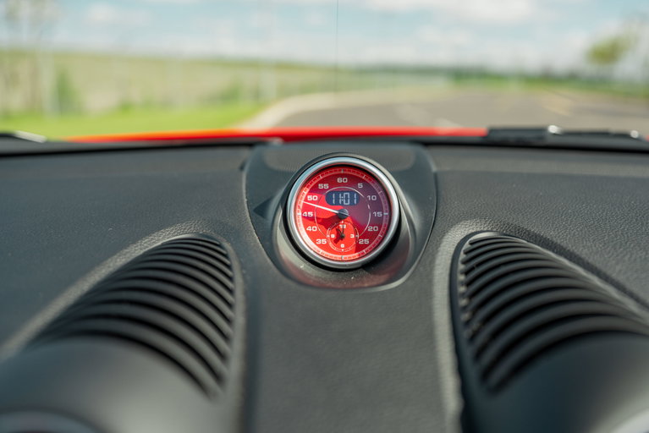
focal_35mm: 29
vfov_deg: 45.0
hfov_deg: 63.6
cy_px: 216
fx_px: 523
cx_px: 324
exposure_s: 1/320
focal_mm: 29
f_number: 2.8
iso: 100
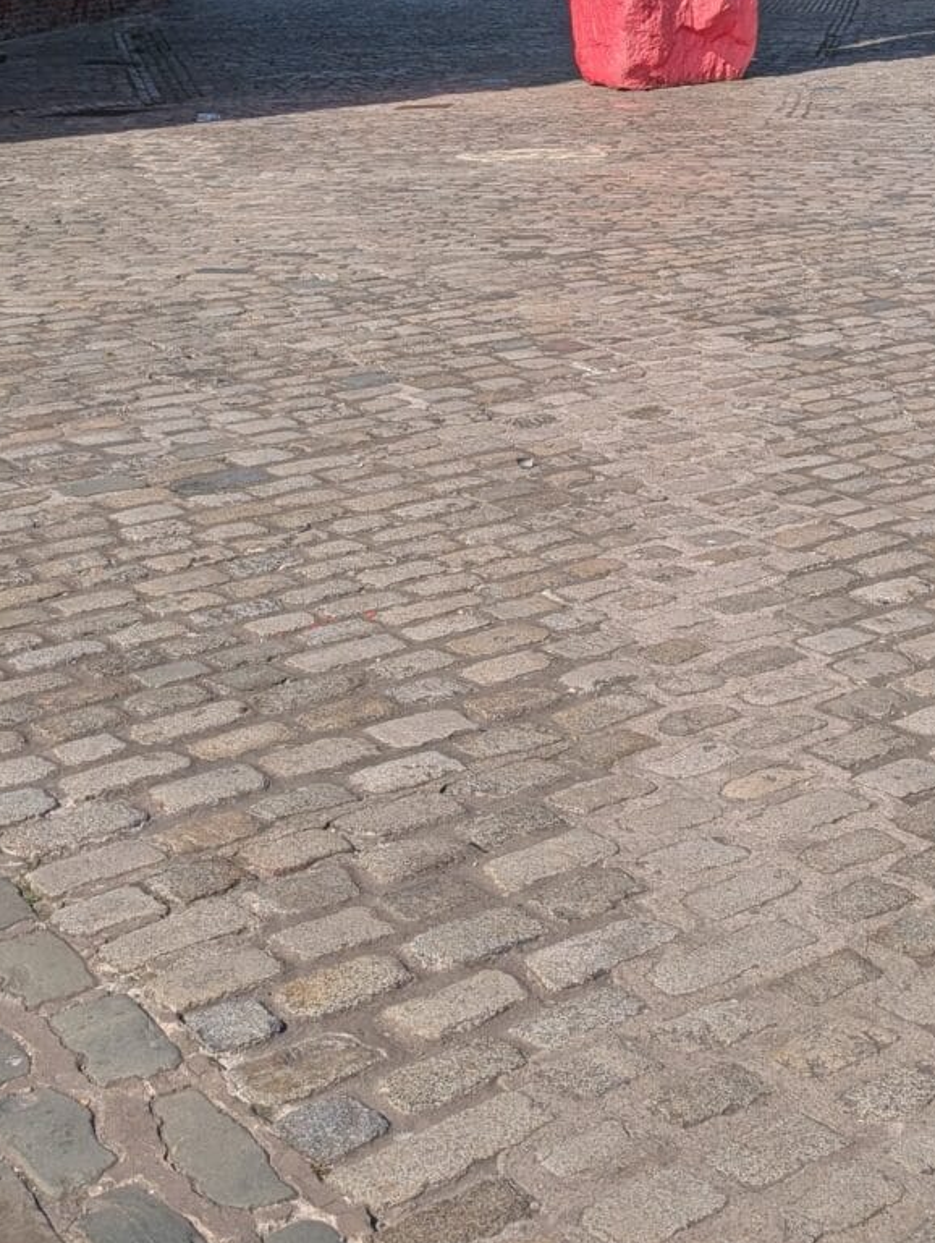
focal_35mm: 60
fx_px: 2156
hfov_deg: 24.3
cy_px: -296
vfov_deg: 27.7
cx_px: 626
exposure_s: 1/2786
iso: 22
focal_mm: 6.9
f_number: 1.68
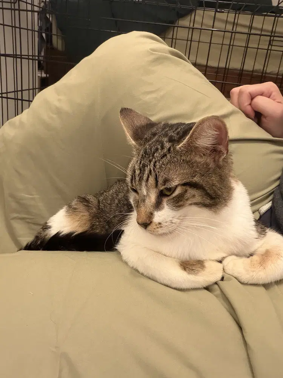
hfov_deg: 46.8
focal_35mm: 30
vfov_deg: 60.0
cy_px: 189
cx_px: 142
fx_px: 327
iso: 320
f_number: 1.9
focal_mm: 2.71
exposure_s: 1/40
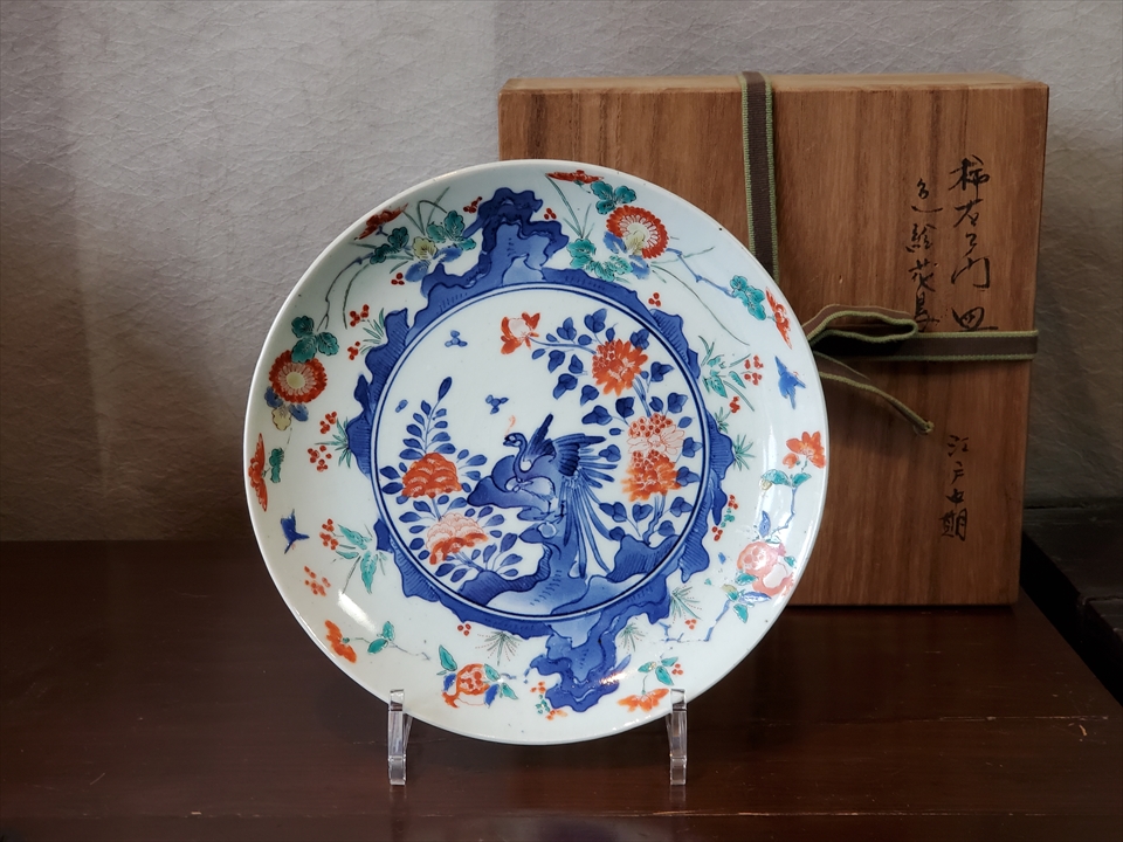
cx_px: 562
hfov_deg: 36.8
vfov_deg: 28.0
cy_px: 421
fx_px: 1687
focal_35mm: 52
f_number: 2.4
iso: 250
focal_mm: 6
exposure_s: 1/30
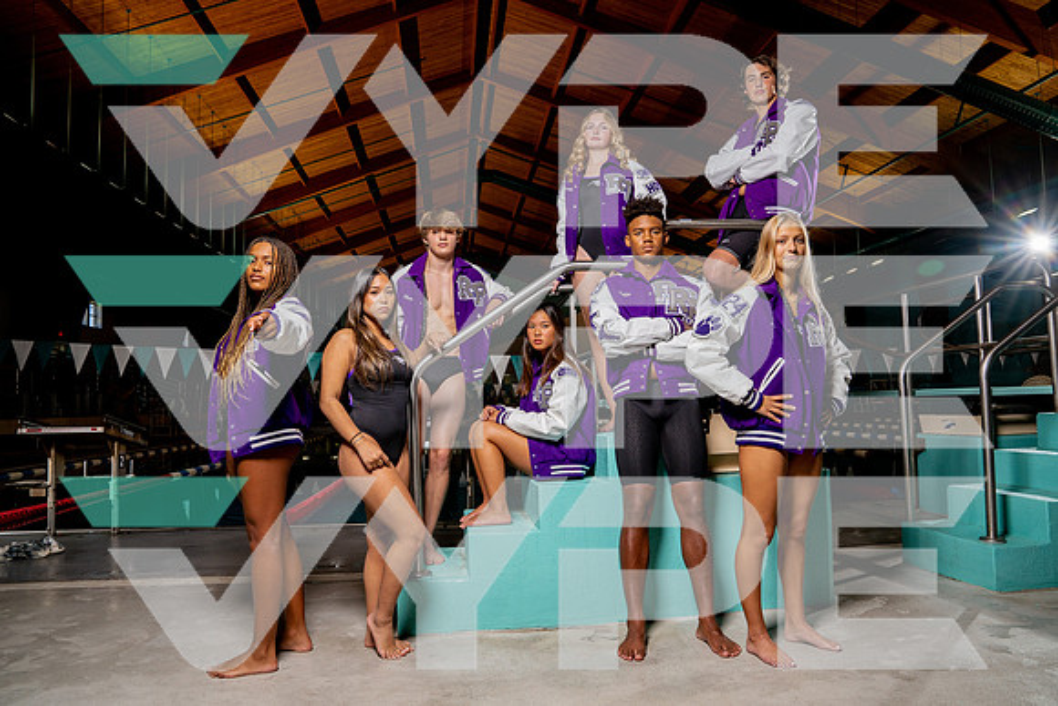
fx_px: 705
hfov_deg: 73.7
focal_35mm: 24
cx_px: 529
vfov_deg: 53.2
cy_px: 353
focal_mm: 24
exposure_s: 1/250
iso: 320
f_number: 8
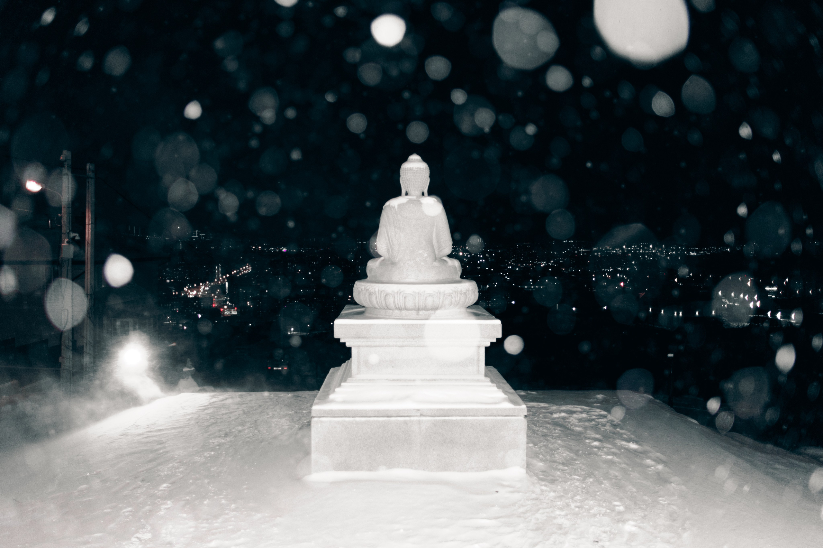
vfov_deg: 45.7
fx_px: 650
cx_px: 412
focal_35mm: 28
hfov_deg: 64.7
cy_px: 274
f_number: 3.5
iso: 1100
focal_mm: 28
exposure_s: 1/60
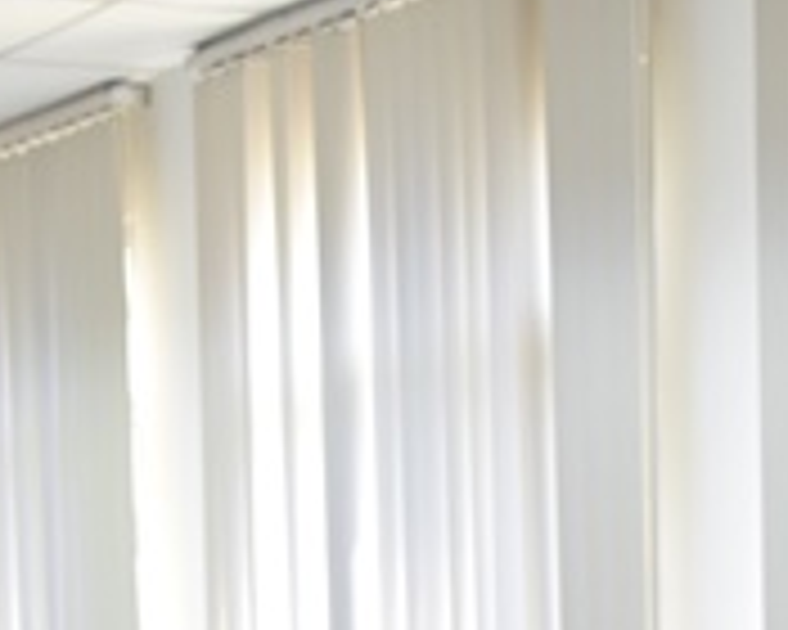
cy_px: 1130
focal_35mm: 145
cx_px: 311
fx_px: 3382
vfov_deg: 10.1
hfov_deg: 13.3
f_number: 3.2
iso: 800
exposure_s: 1/160
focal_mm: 20
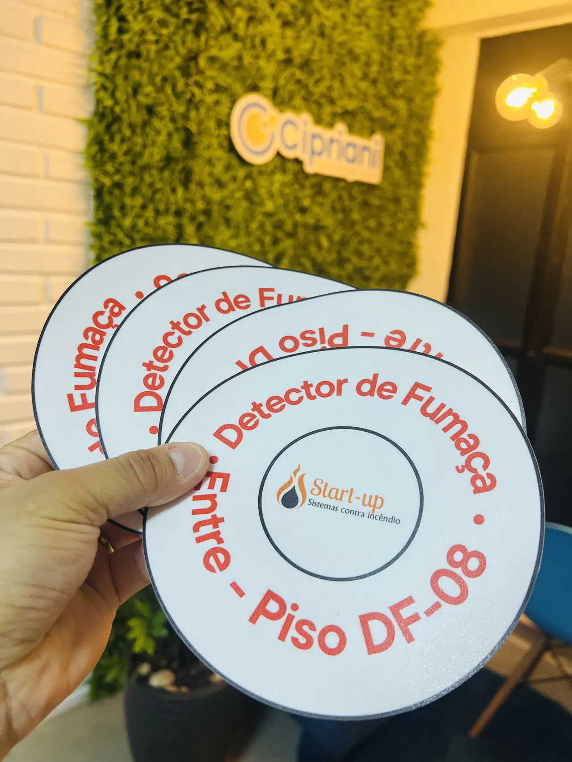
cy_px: 381
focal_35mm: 26
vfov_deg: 67.3
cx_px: 286
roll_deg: -4.2
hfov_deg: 53.1
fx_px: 573
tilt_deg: -12.9
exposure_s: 1/120
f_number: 1.5
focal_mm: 5.7
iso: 125
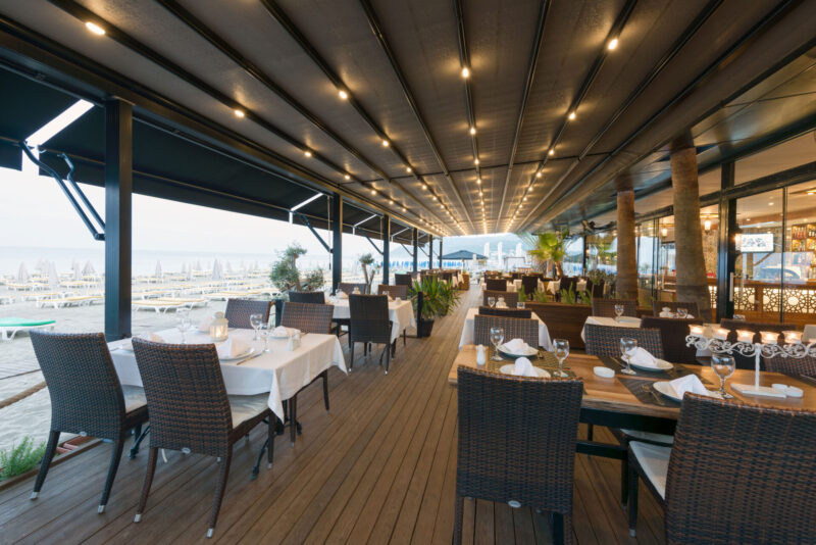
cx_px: 408
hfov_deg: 104.2
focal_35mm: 14
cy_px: 272
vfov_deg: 81.3
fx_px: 317
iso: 200
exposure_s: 2
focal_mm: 14
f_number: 8
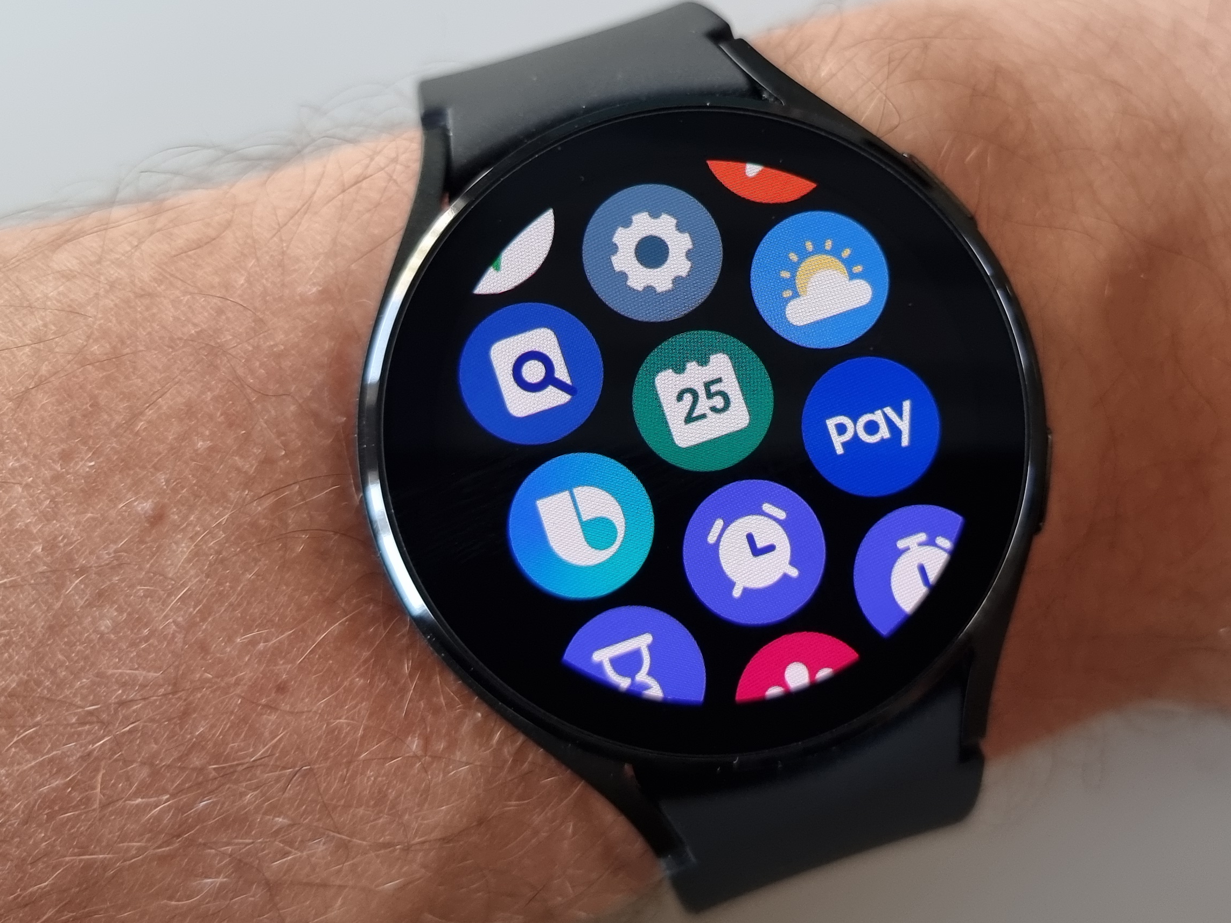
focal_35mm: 42
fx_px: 1493
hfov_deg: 44.6
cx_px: 714
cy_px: 339
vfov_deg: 34.1
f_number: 1.8
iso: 160
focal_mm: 6.7
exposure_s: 1/120
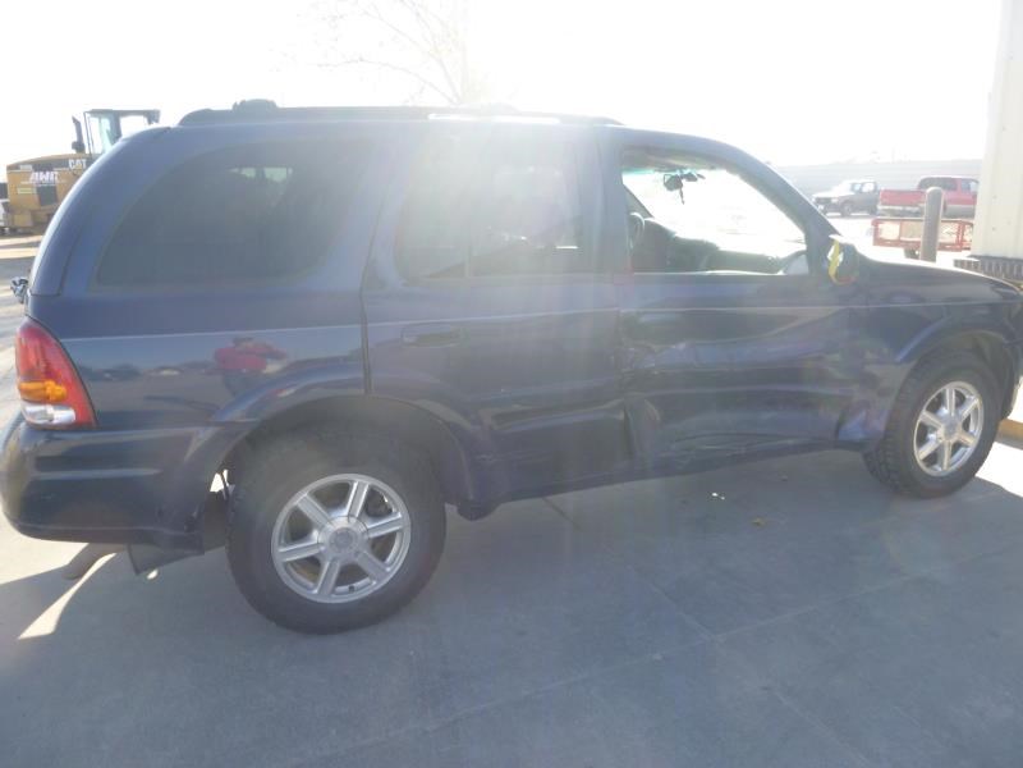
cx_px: 512
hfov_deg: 69.4
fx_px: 739
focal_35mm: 25
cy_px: 384
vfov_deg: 54.9
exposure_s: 1/125
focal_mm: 4.5
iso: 100
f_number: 3.9
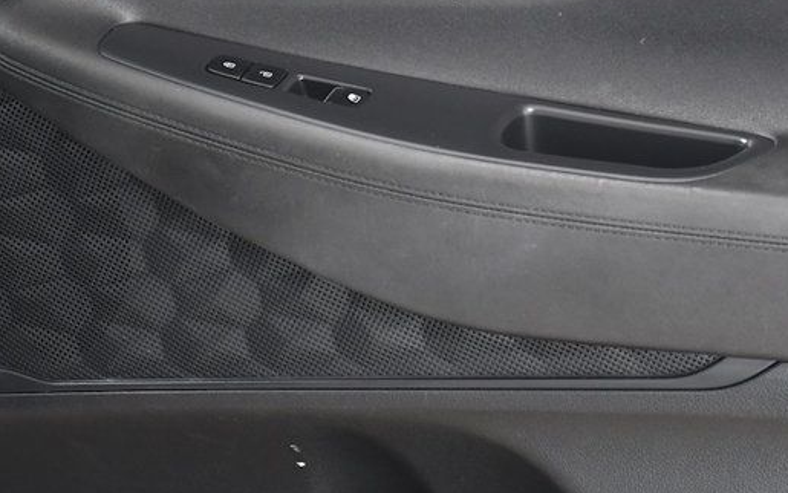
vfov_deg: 9.0
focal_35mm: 146
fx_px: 3136
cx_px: 513
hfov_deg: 14.3
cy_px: 139
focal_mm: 48
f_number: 4.5
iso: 1250
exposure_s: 1/80
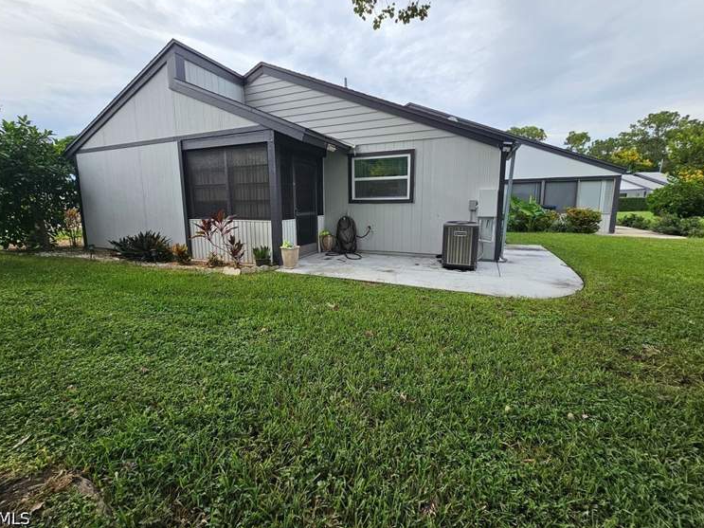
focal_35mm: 14
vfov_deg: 85.5
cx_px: 339
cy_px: 246
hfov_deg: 102.0
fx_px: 285
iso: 50
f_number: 2.2
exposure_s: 1/850
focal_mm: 2.2
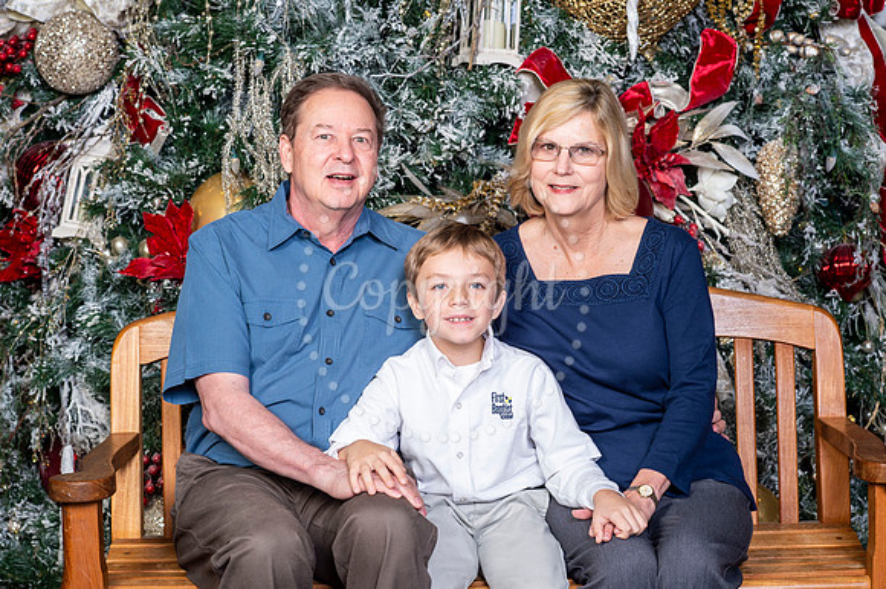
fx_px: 2091
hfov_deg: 23.9
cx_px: 443
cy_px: 294
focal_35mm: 85
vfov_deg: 16.1
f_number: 8
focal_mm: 85
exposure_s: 1/125
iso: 400
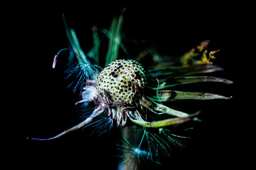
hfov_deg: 9.8
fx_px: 1493
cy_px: 85
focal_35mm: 210
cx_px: 128
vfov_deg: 6.5
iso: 1250
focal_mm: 210
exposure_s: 1/2000
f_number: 7.6
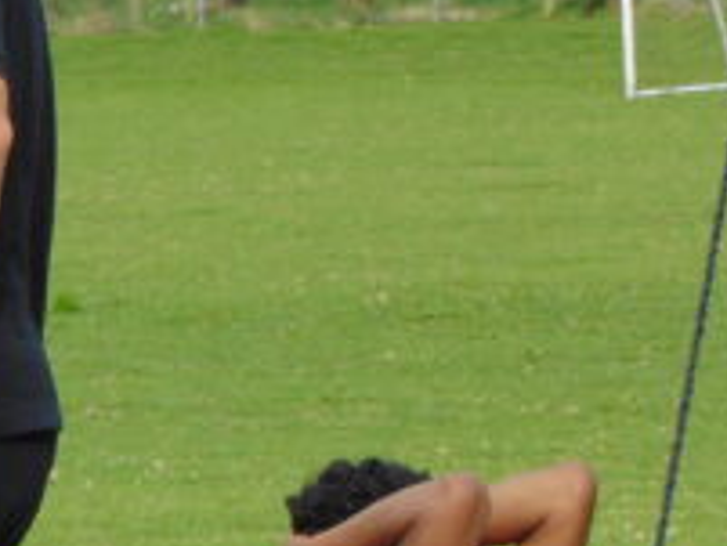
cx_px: -347
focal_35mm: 412
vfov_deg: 3.6
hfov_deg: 4.8
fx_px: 8658
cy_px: 427
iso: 80
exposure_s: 1/500
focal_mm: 19.4
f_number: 3.9
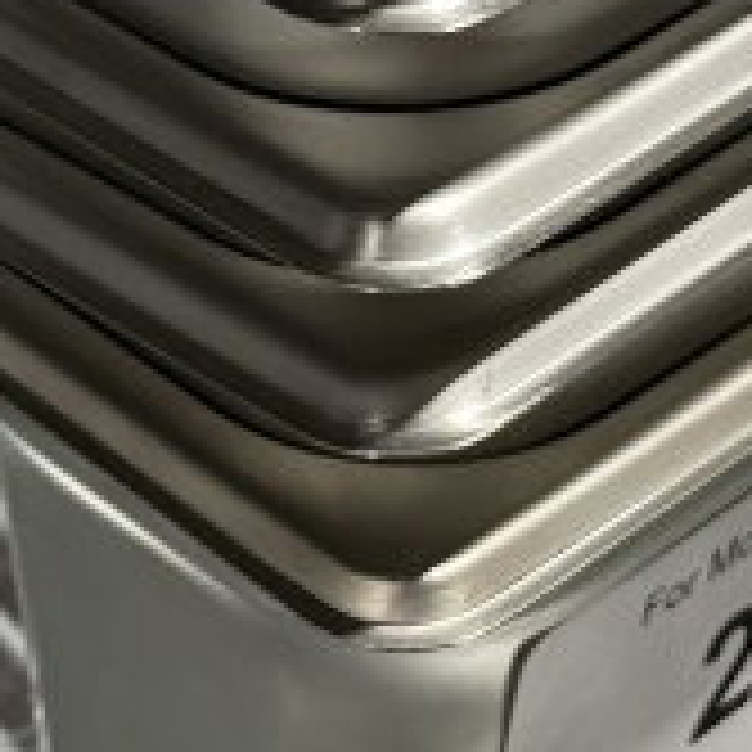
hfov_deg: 15.5
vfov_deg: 14.6
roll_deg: -2.7
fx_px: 2753
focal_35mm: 112
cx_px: 572
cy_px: -358
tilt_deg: -19.4
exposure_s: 1/70
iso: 125
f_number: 1.6
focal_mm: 4.2
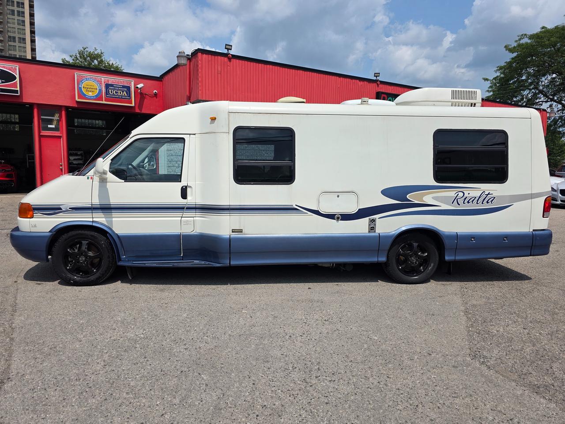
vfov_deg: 58.9
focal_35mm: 23
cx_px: 282
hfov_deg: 73.9
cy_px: 212
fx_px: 375
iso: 50
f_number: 1.7
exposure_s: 1/7944
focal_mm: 6.3
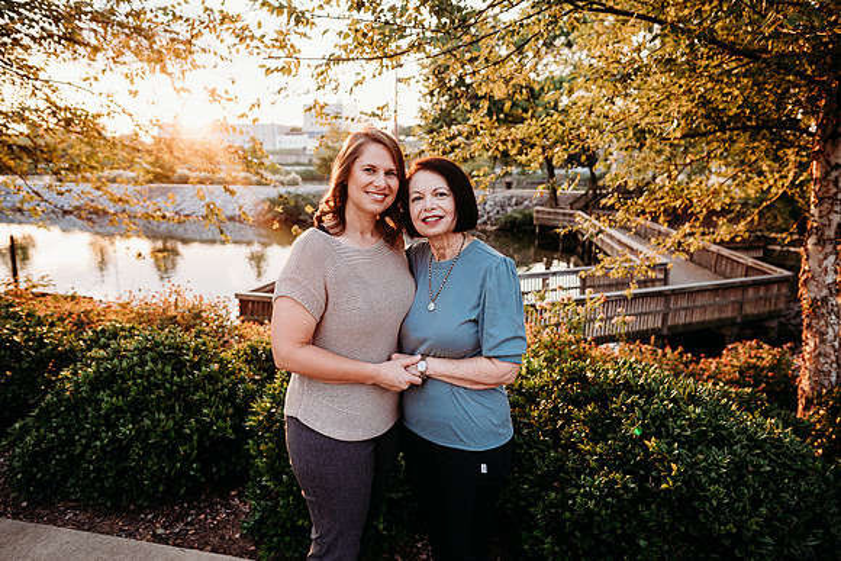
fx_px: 561
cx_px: 420
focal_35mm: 24
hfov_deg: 73.7
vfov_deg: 53.2
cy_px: 280
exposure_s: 1/200
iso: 320
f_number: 3.2
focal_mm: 24
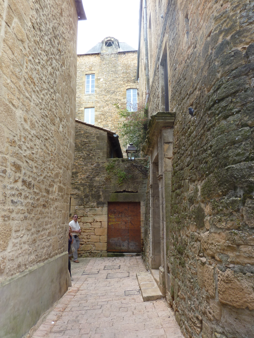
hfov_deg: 54.9
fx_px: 245
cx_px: 127
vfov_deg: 69.4
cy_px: 169
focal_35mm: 25
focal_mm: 4.1
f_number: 3.3
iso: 80
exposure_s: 1/60
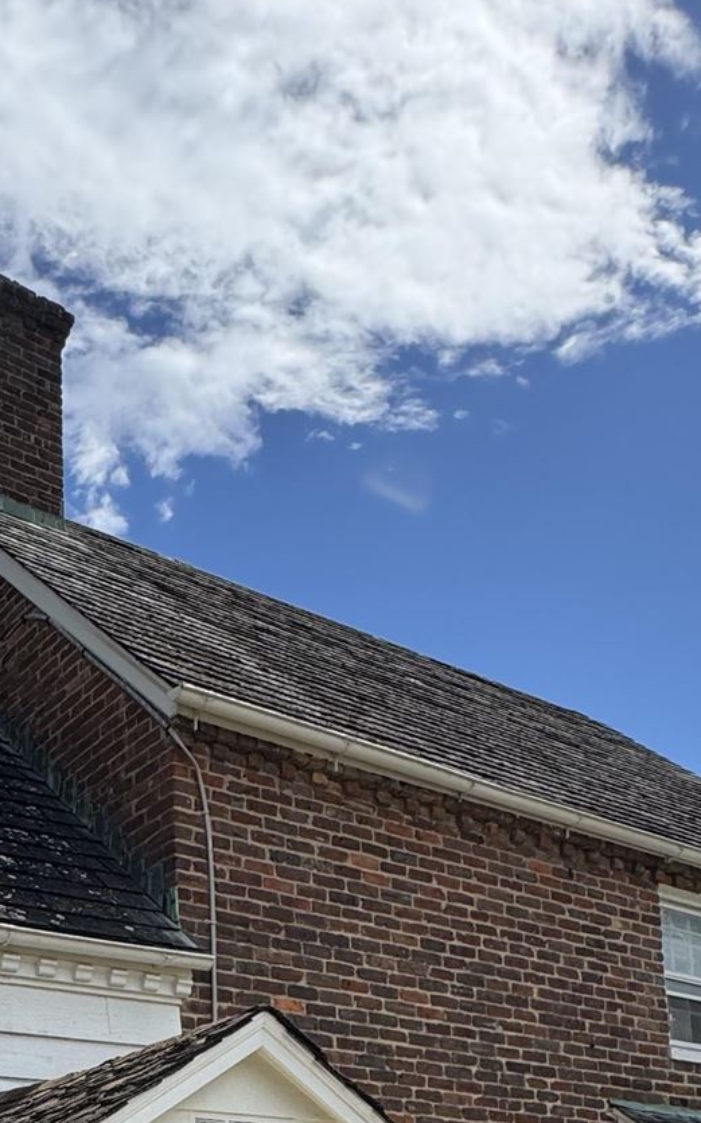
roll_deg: -0.3
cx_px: 77
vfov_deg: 40.9
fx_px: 1254
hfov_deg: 30.0
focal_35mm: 41
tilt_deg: +7.1
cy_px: 1169
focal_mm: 2.22
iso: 50
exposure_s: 1/2083
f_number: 2.2
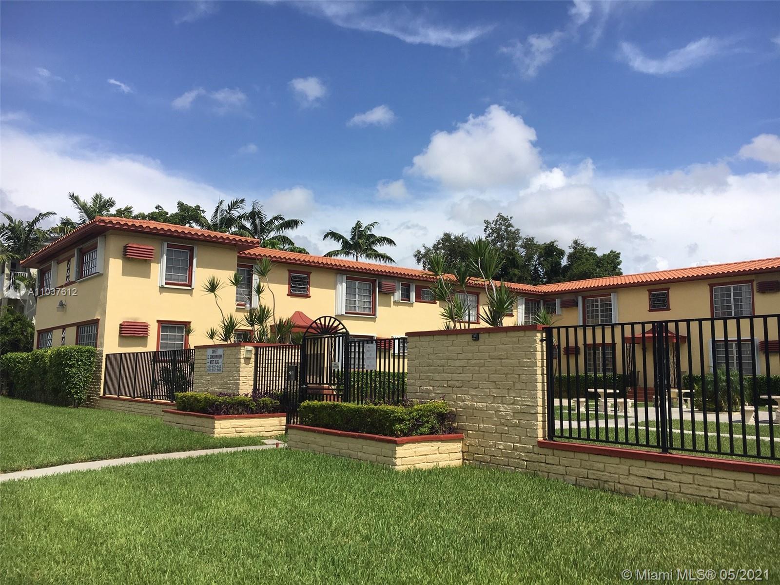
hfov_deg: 61.7
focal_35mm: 29
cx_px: 390
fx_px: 653
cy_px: 292
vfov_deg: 48.2
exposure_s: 1/2481
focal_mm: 4.15
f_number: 2.2
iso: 25
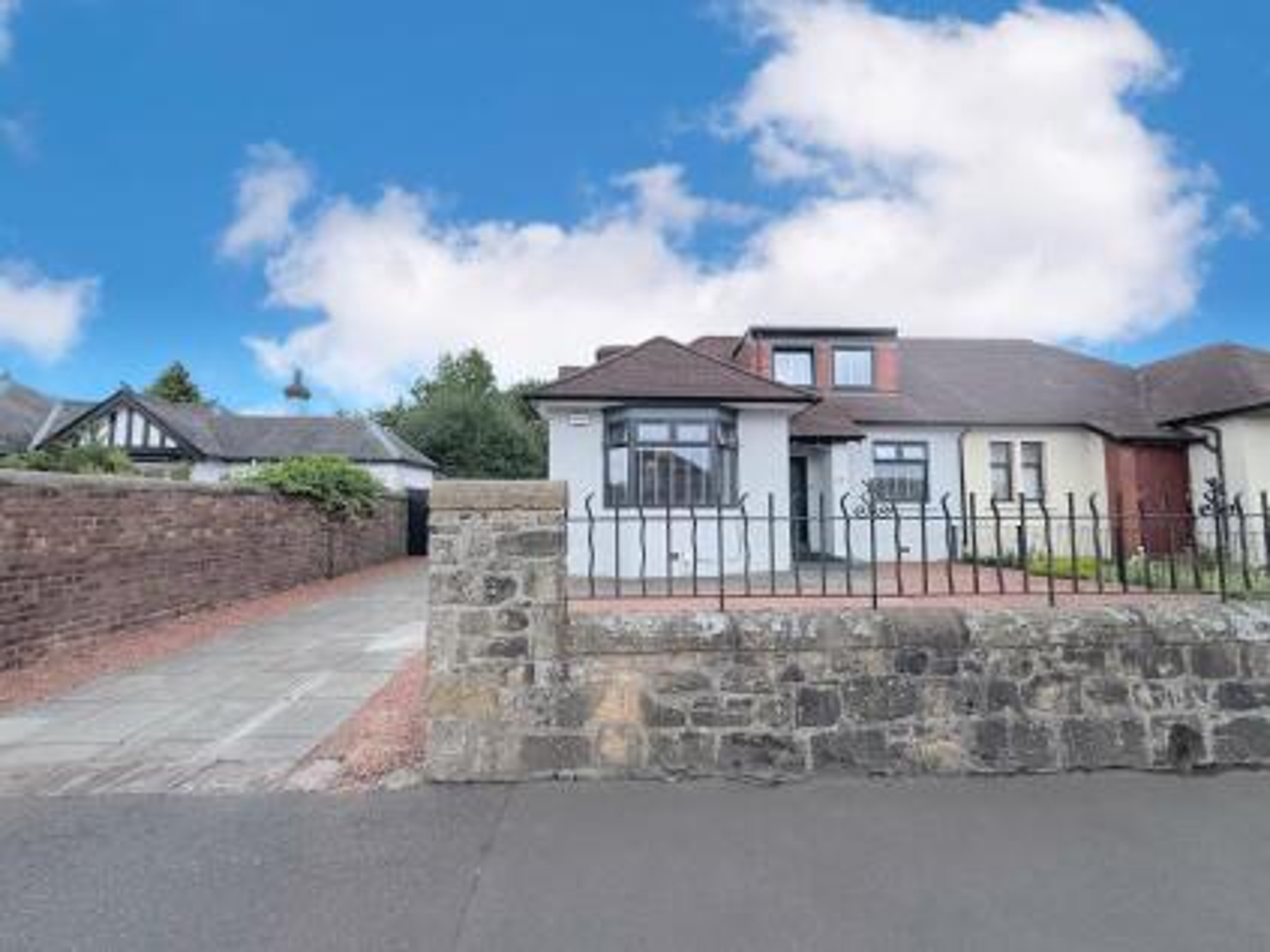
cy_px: 476
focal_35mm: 14
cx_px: 635
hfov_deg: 102.1
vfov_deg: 85.6
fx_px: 513
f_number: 2.2
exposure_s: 1/1339
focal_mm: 2.22
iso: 50
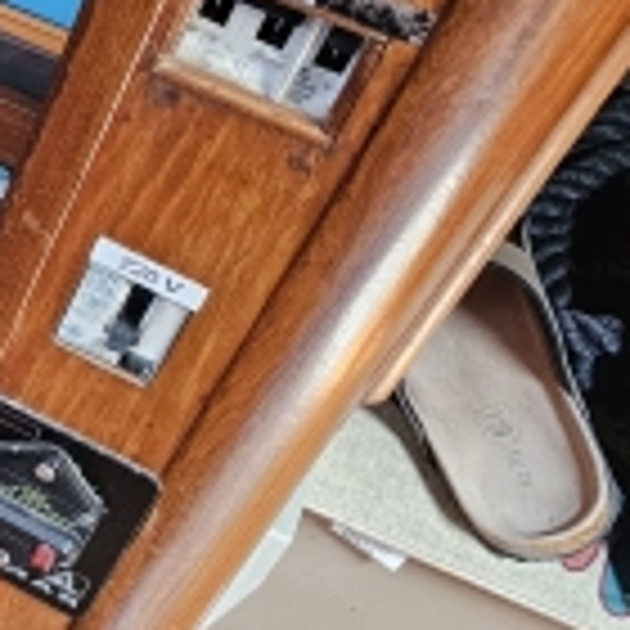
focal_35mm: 80
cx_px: -477
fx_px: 1647
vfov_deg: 21.4
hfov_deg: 17.8
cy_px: 119
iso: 400
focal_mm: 6.3
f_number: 1.7
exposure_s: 1/120
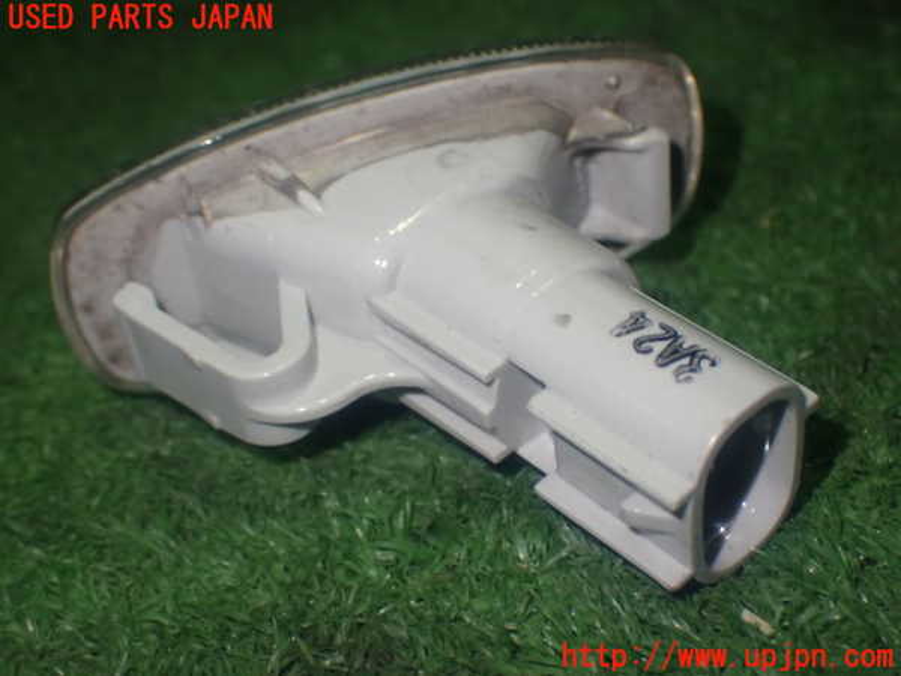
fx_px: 1510
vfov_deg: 25.2
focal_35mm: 58
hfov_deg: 33.2
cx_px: 450
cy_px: 338
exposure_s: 1/60
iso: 400
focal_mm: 10.35
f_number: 3.5
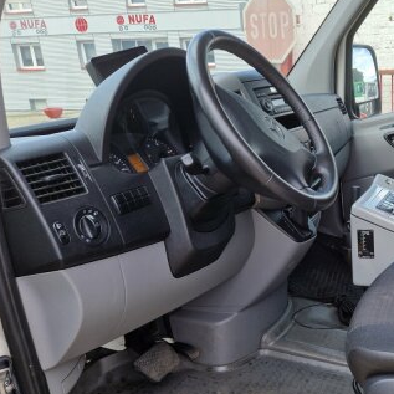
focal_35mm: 41
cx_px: 347
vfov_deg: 40.4
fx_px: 528
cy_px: 262
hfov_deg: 38.4
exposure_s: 1/2427
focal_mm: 5.4
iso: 50
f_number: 1.8
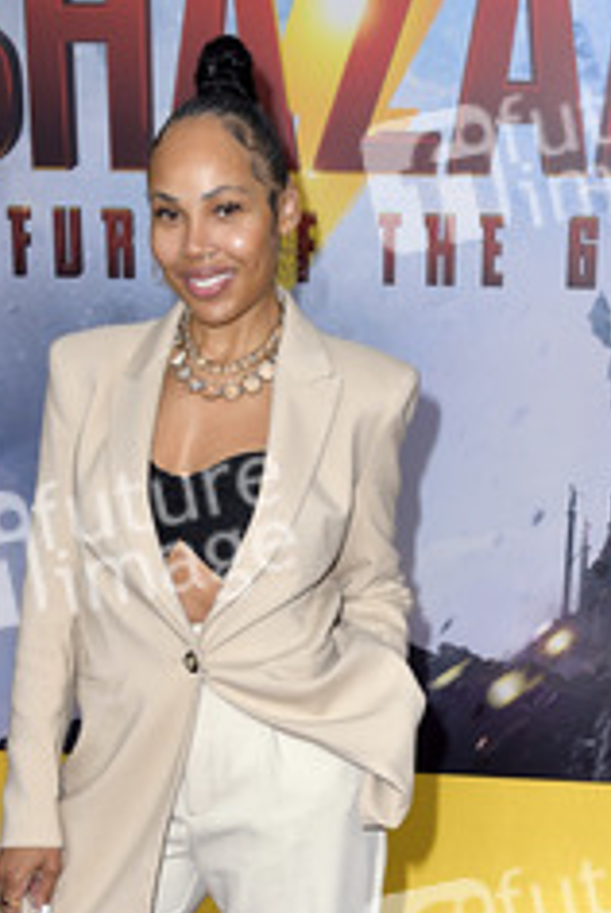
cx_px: 211
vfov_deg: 31.9
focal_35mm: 61
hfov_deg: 22.2
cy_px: 743
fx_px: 1548
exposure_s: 1/250
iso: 400
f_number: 6.3
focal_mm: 36
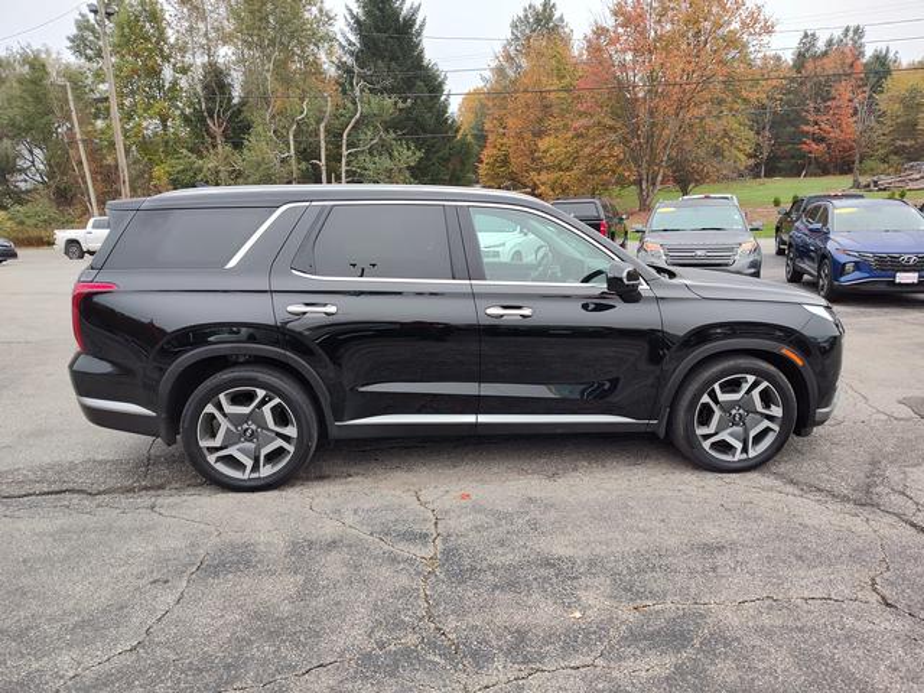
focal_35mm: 23
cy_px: 346
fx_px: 614
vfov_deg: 58.9
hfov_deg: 73.9
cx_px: 462
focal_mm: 5.56
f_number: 1.88
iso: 100
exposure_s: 1/164
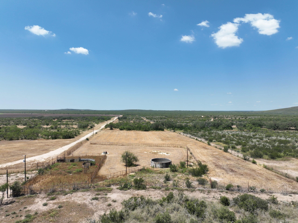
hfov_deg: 71.6
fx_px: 207
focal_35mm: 24
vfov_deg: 56.8
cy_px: 112
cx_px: 149
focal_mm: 12.29
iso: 100
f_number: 2.8
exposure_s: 1/1600
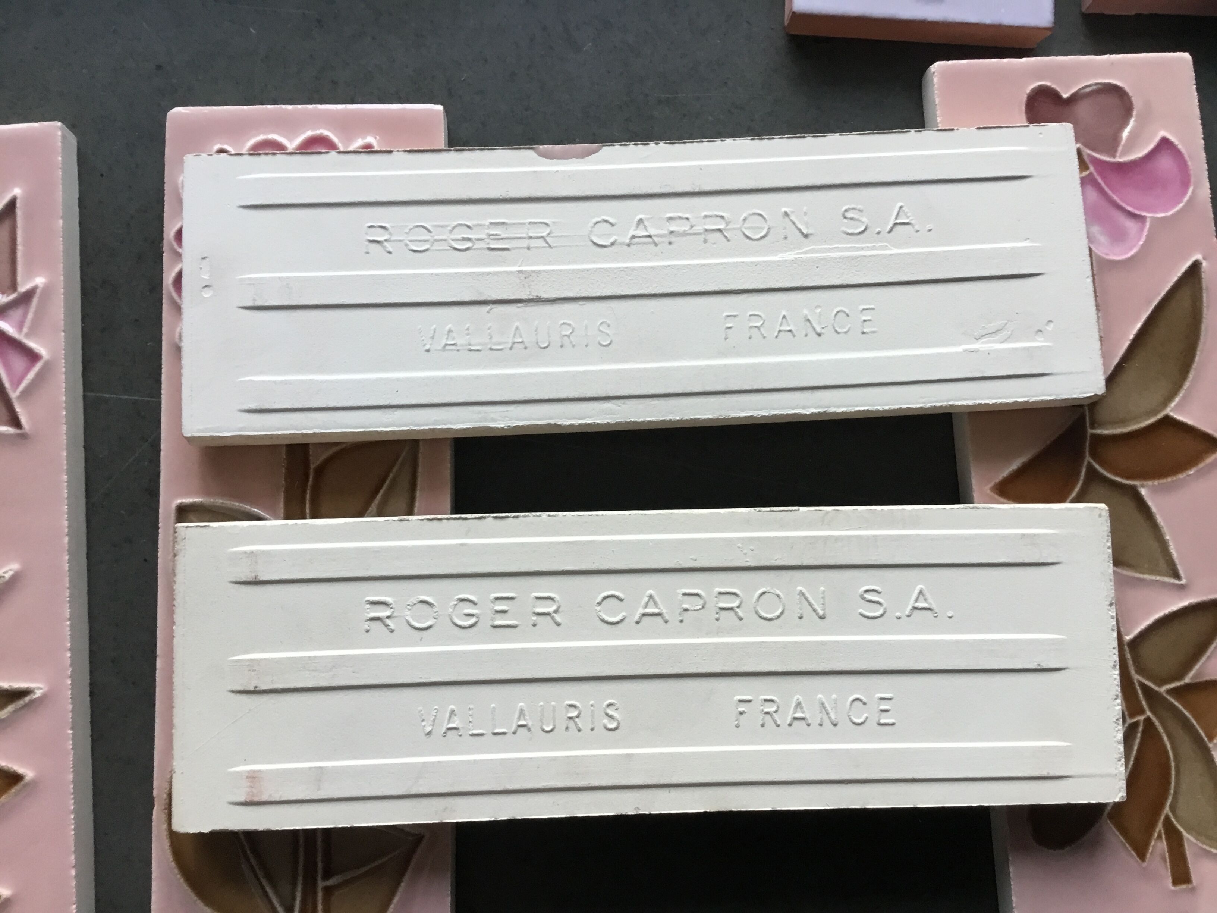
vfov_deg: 45.4
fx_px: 1090
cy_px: 456
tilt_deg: -82.6
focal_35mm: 31
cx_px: 608
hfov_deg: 58.4
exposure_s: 1/33
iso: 100
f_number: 2.4
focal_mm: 3.3
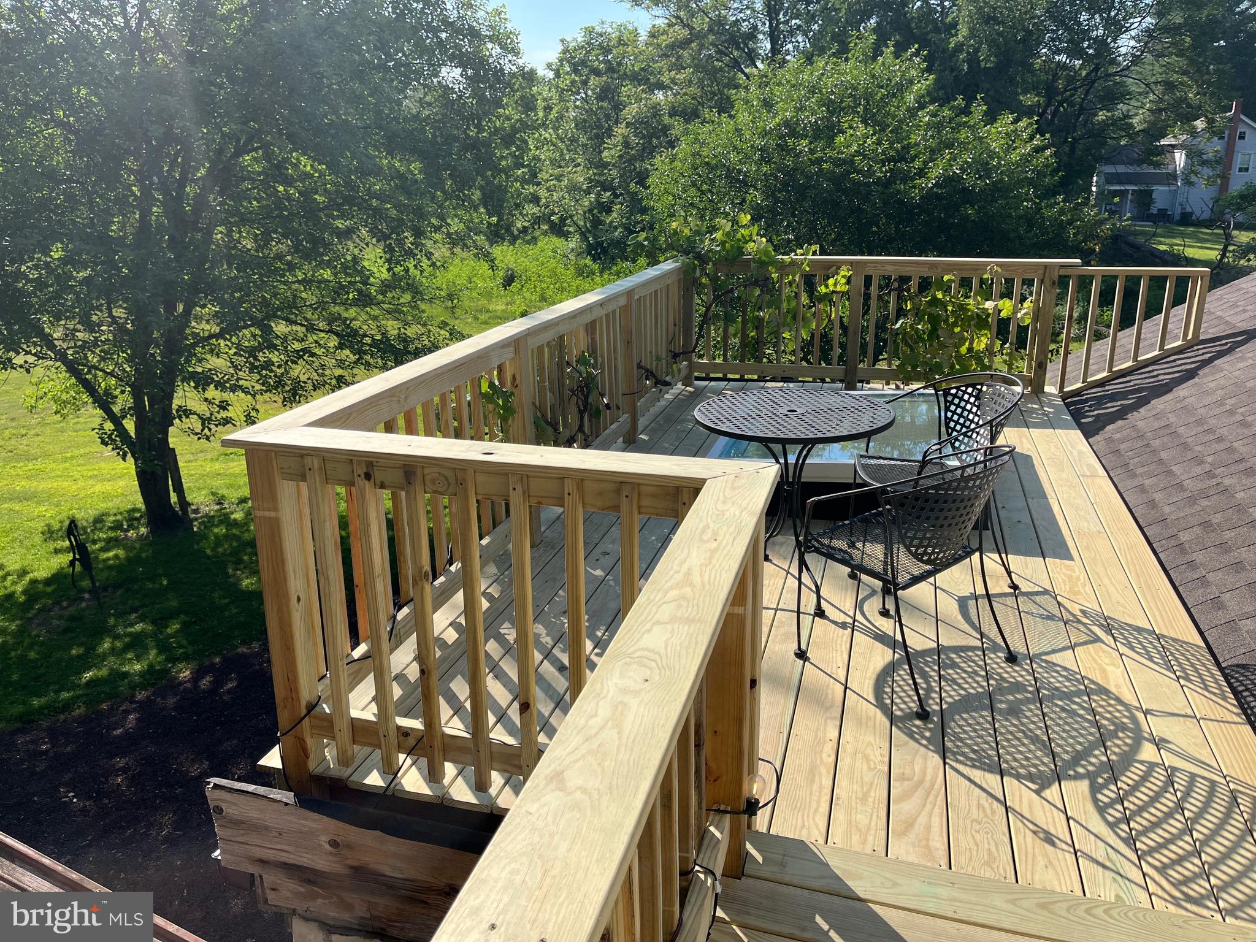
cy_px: 471
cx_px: 628
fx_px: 943
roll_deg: +0.4
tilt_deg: -18.8
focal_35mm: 26
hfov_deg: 67.3
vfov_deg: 53.1
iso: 50
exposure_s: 1/3215
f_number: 1.6
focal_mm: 5.1
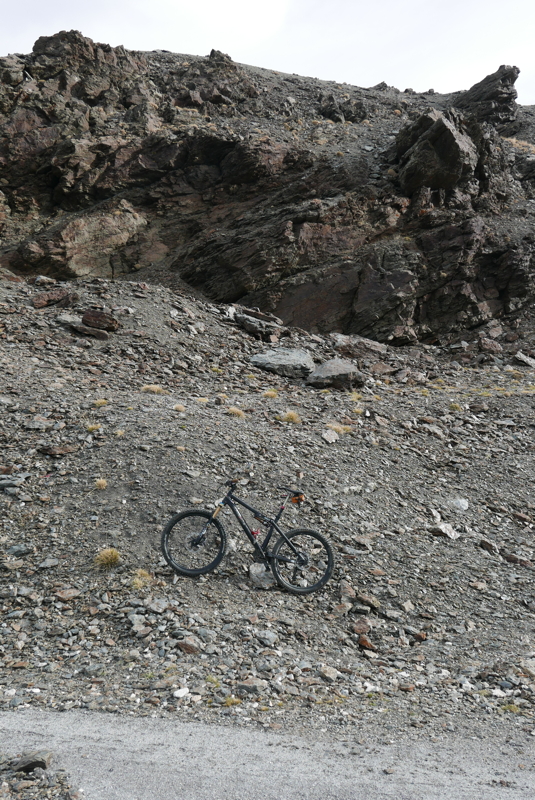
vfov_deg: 58.7
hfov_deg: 41.2
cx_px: 268
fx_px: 712
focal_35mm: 32
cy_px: 400
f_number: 5.6
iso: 200
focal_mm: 14.4
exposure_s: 1/400
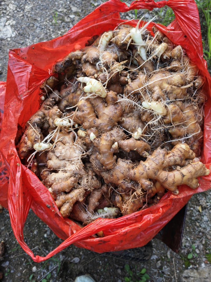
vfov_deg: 71.6
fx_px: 195
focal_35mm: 24
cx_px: 106
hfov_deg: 56.8
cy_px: 141
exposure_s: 1/33
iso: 200
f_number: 1.9
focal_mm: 5.52
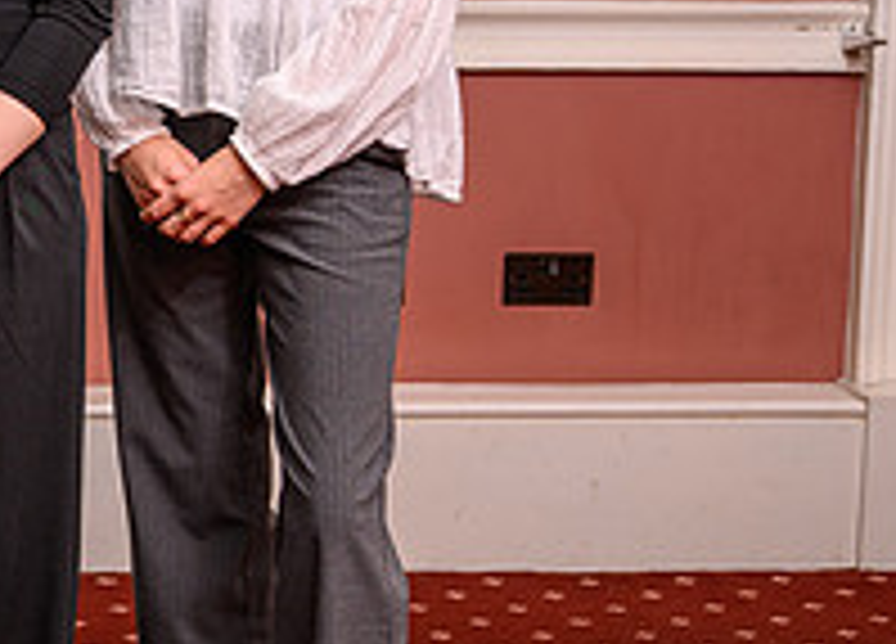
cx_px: -243
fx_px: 3366
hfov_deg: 14.6
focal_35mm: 132
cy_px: 122
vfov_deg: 10.9
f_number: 4
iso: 64
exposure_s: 1/200
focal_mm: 39
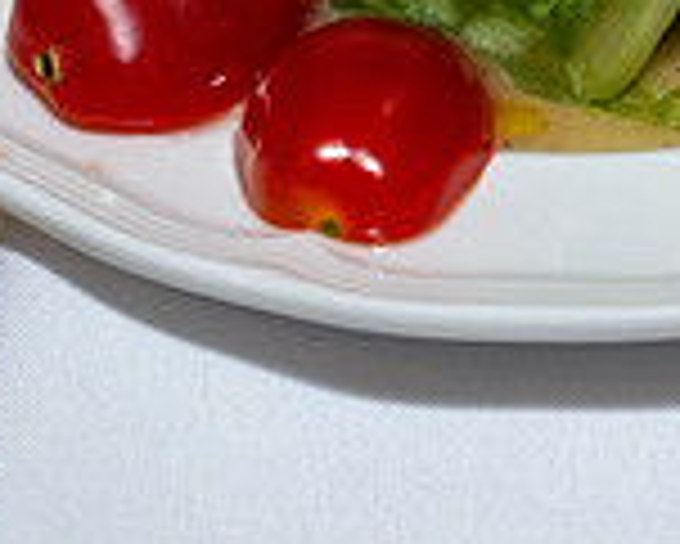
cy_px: -219
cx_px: 502
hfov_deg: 6.2
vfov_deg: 5.0
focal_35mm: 311
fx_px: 6263
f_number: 7.1
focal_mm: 70
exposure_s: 1/250
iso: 500
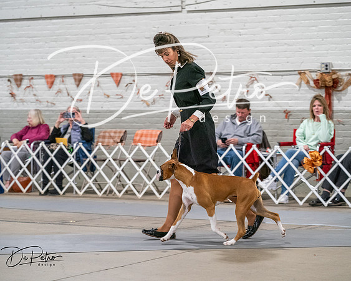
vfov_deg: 13.8
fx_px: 1158
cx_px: 176
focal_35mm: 111
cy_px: 140
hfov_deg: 17.2
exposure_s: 1/250
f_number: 3.5
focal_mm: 99
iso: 6400
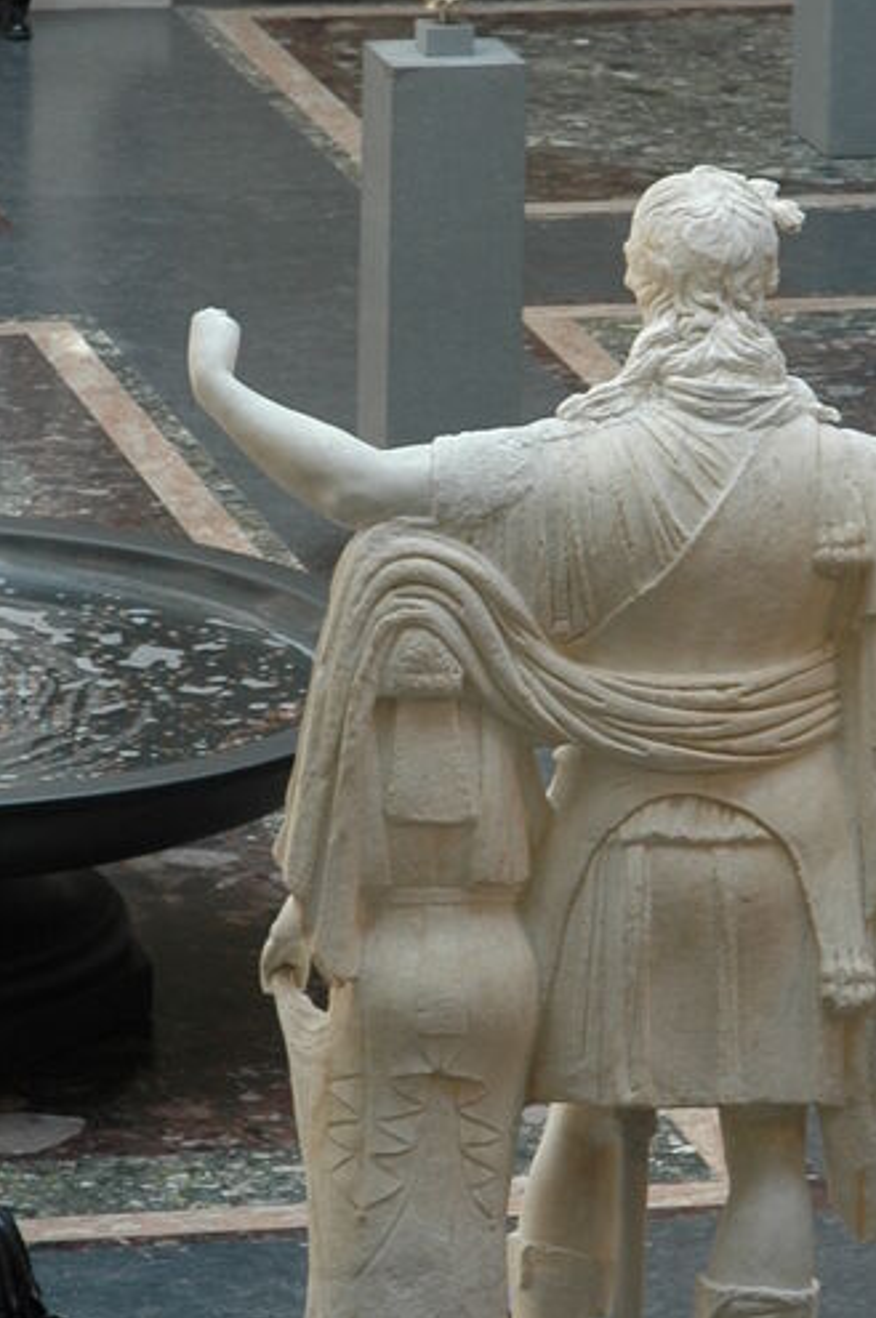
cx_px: 543
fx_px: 9582
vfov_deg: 7.9
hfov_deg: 5.2
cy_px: 604
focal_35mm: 262
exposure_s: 1/80
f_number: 4.5
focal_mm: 60
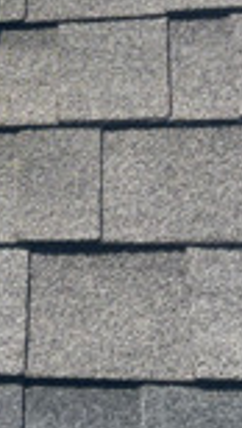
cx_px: -54
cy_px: 83
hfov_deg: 12.8
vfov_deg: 22.8
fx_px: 1046
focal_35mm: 92
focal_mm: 5.7
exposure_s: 1/1344
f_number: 1.5
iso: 50
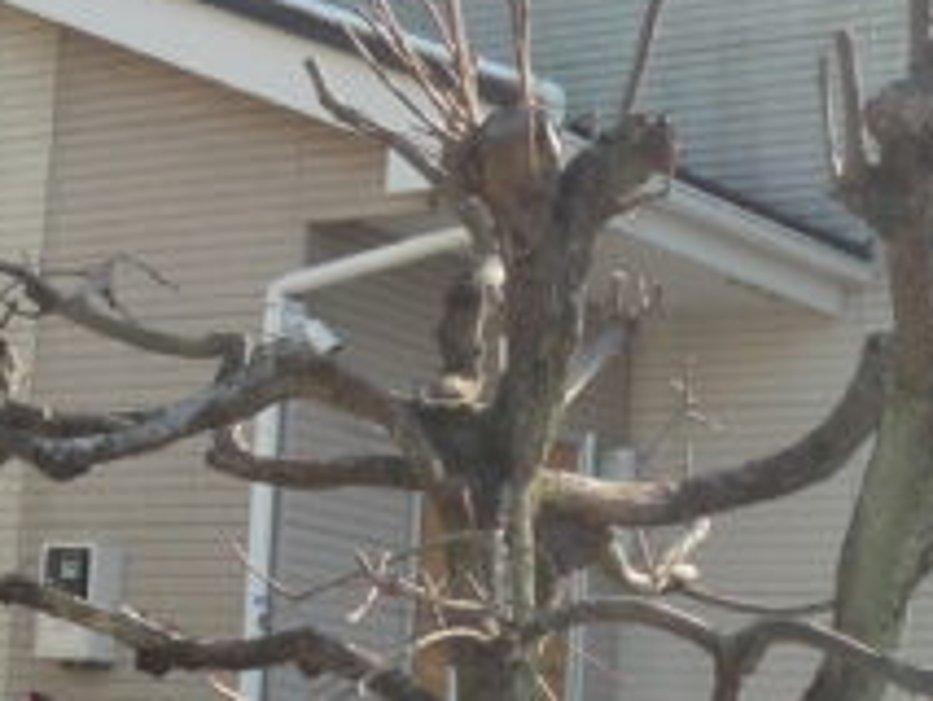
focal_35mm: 108
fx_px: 2913
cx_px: 250
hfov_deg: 18.1
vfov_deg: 13.7
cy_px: 285
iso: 160
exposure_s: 1/400
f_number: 3.4
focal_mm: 5.3
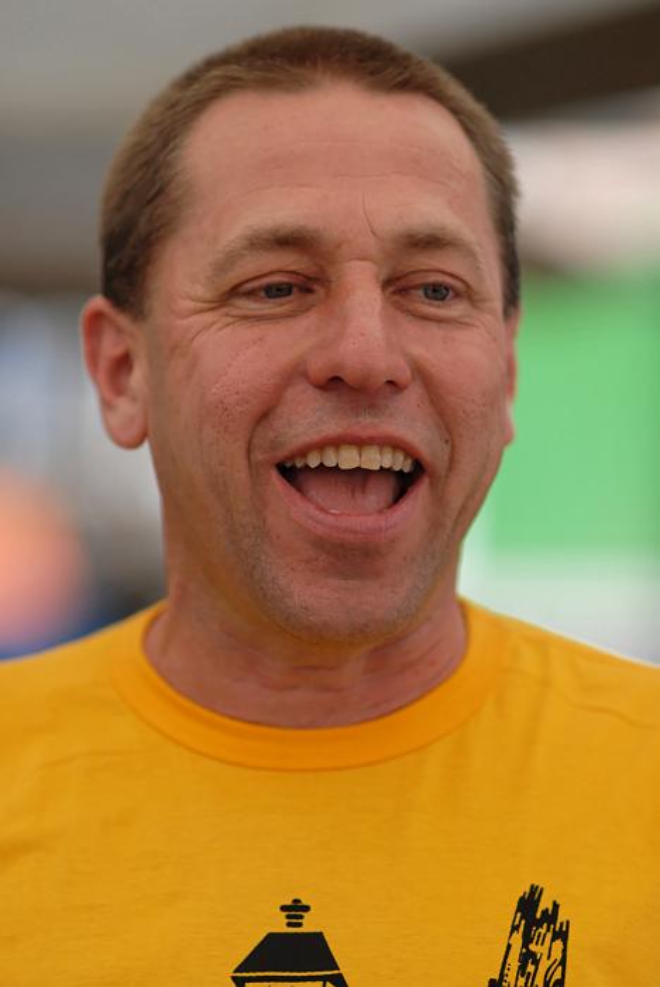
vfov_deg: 10.2
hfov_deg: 6.8
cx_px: 330
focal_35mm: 202
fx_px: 5557
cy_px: 494
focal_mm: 135
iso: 200
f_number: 2
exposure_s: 1/2500
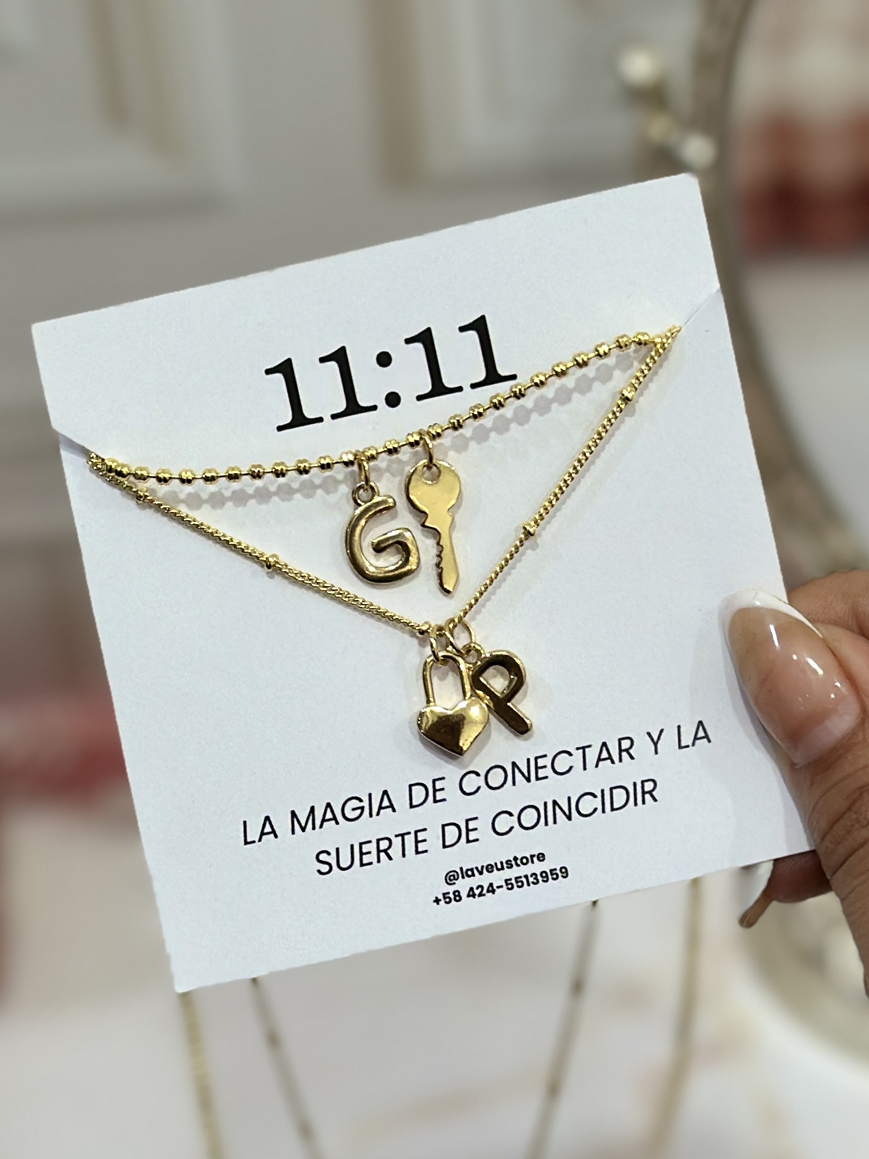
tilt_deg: -45.5
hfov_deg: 30.3
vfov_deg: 39.7
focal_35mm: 48
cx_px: 434
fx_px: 1606
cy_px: 580
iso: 100
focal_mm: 6.86
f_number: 1.78
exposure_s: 1/60
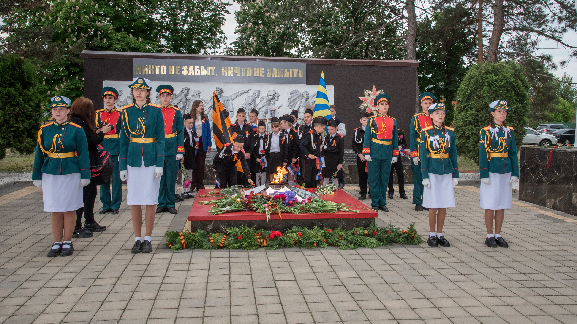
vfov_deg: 35.6
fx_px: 505
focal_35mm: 33
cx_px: 290
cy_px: 141
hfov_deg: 59.5
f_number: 10
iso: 640
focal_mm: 31
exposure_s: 1/160
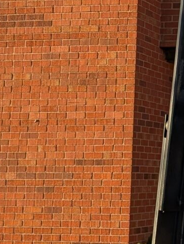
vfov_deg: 15.7
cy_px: 77
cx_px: 339
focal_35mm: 125
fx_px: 884
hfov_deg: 11.0
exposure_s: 1/4405
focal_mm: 6.9
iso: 22
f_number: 1.68
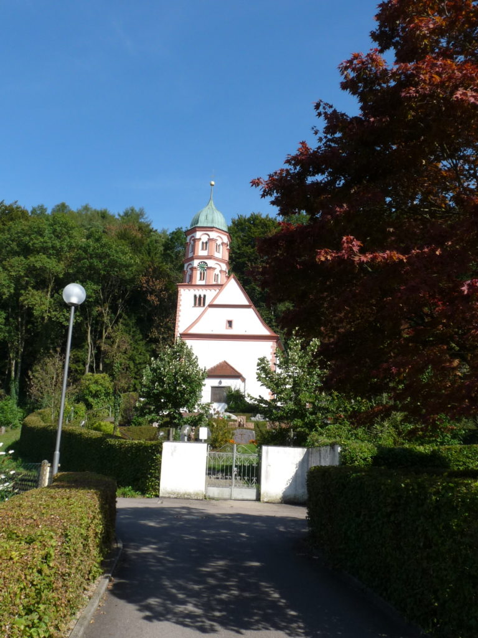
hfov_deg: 40.7
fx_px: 644
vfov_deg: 52.6
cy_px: 319
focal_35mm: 35
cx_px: 239
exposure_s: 1/320
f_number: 5.6
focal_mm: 4.8
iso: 100
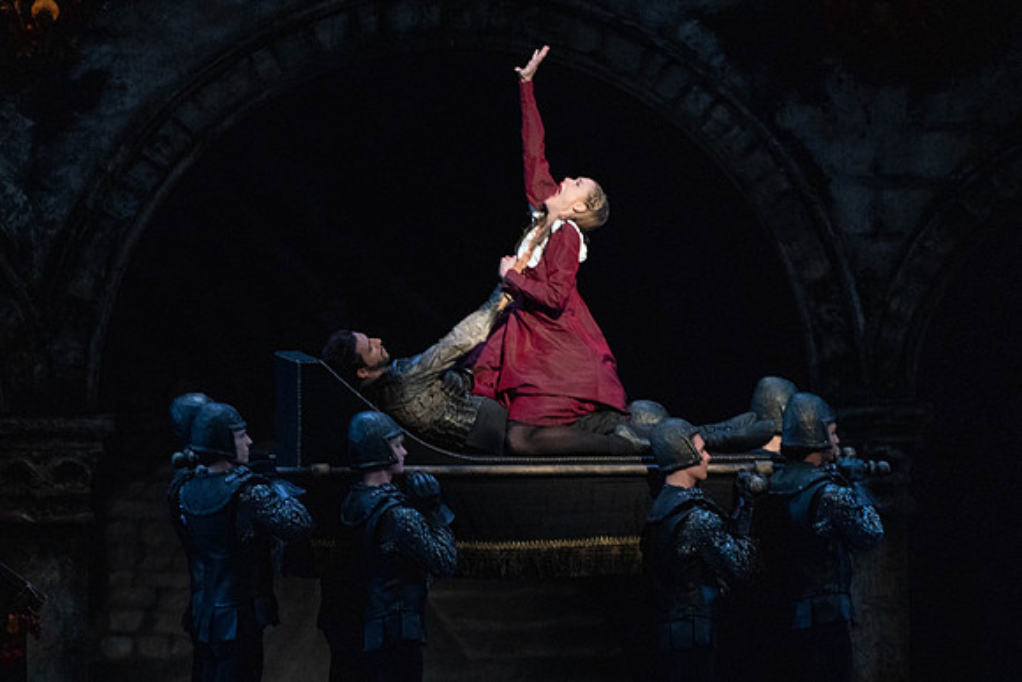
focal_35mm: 351
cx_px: 513
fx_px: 9978
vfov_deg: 3.9
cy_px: 356
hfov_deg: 5.9
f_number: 5.6
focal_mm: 294
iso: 5000
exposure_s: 1/250
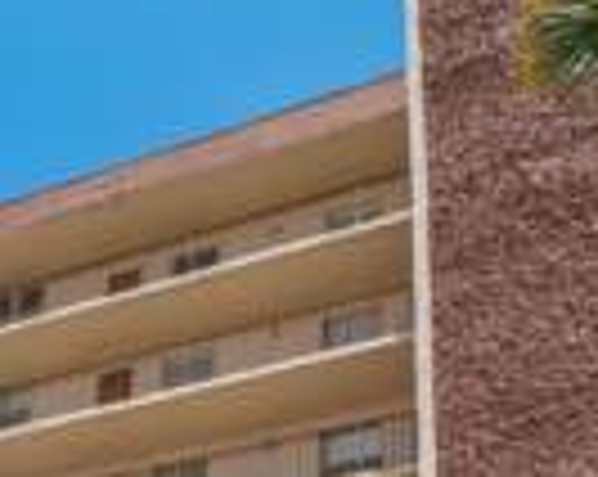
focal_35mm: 71
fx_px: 1255
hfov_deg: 26.8
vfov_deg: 20.6
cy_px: 515
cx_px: 355
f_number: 11
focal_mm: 21
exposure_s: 1/160
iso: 100
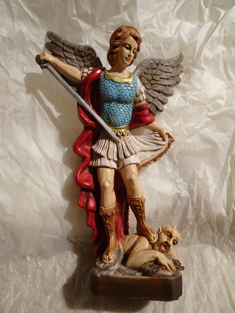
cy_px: 156
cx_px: 118
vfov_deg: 71.6
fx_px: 217
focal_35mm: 24
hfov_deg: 56.8
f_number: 3.5
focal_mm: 4.1
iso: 800
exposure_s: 1/30
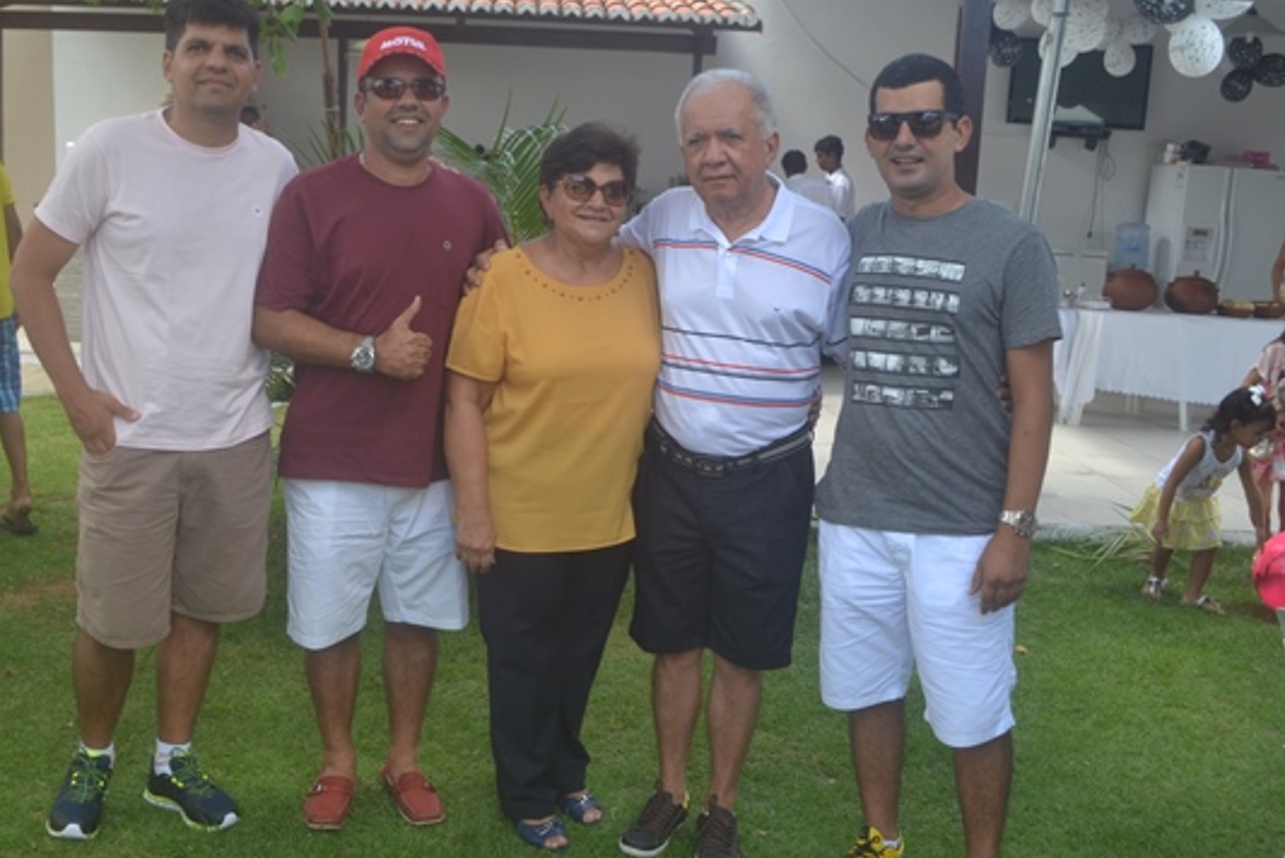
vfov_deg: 36.9
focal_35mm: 36
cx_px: 550
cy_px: 449
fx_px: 1286
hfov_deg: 52.9
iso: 220
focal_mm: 20
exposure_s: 1/125
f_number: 5.6
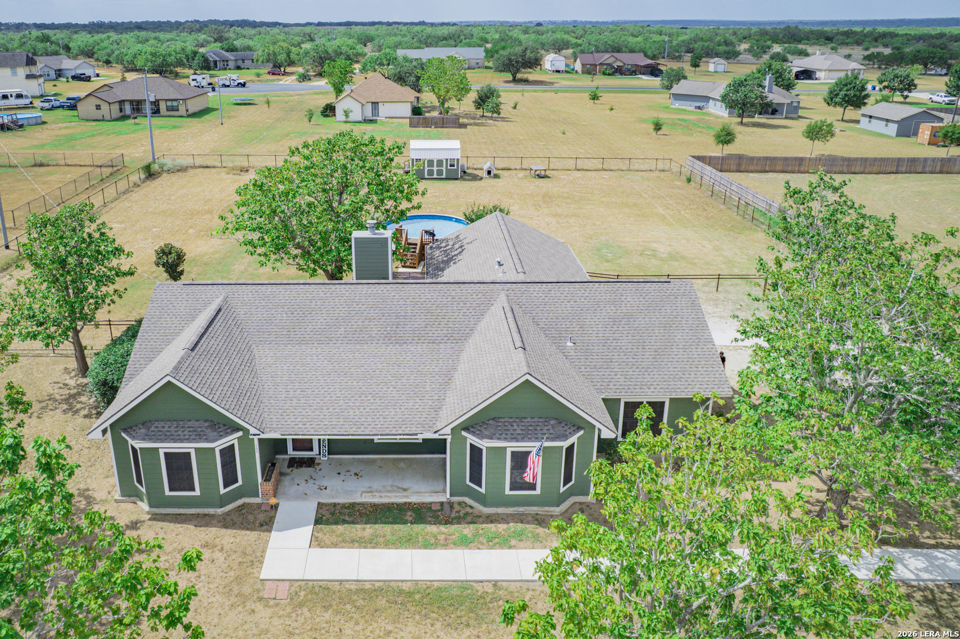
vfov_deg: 57.2
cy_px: 320
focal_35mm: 22
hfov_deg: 78.6
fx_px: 587
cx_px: 480
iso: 120
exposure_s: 1/2000
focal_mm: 8.38
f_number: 2.8
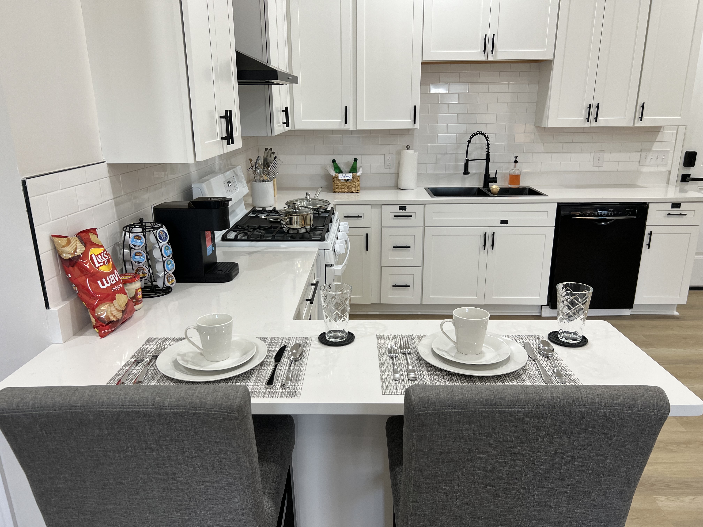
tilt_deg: -17.4
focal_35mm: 26
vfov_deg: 53.1
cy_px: 264
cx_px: 352
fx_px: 528
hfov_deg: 67.3
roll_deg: +0.7
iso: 80
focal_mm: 5.7
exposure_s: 1/60
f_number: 1.5
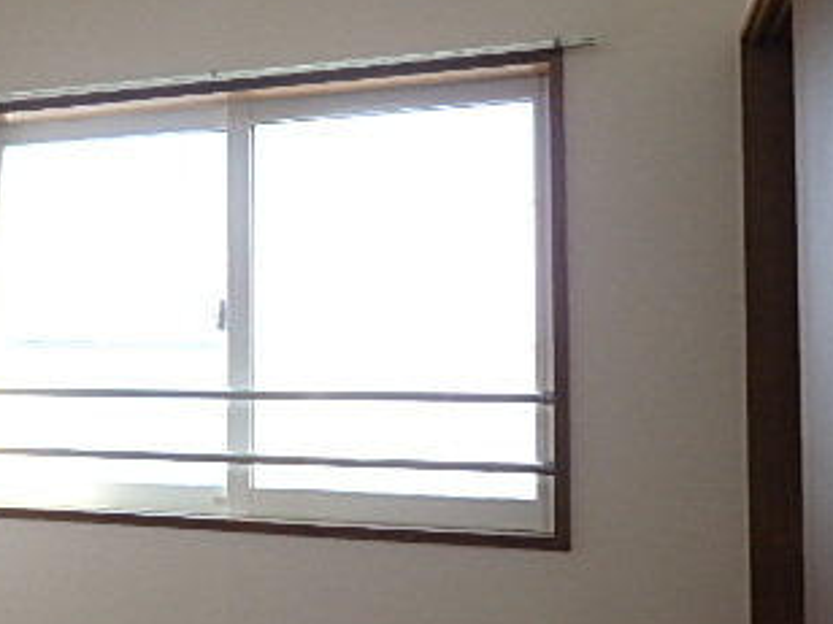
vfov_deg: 28.0
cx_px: 5
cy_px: 332
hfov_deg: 33.7
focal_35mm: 52
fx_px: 1251
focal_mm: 4.5
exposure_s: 1/80
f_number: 3
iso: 125
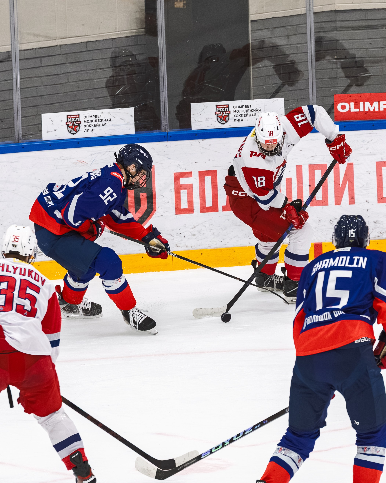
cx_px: 232
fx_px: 6090
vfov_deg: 4.5
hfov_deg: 3.6
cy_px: 239
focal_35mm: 426
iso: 2500
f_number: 5.6
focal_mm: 200
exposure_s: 1/1250
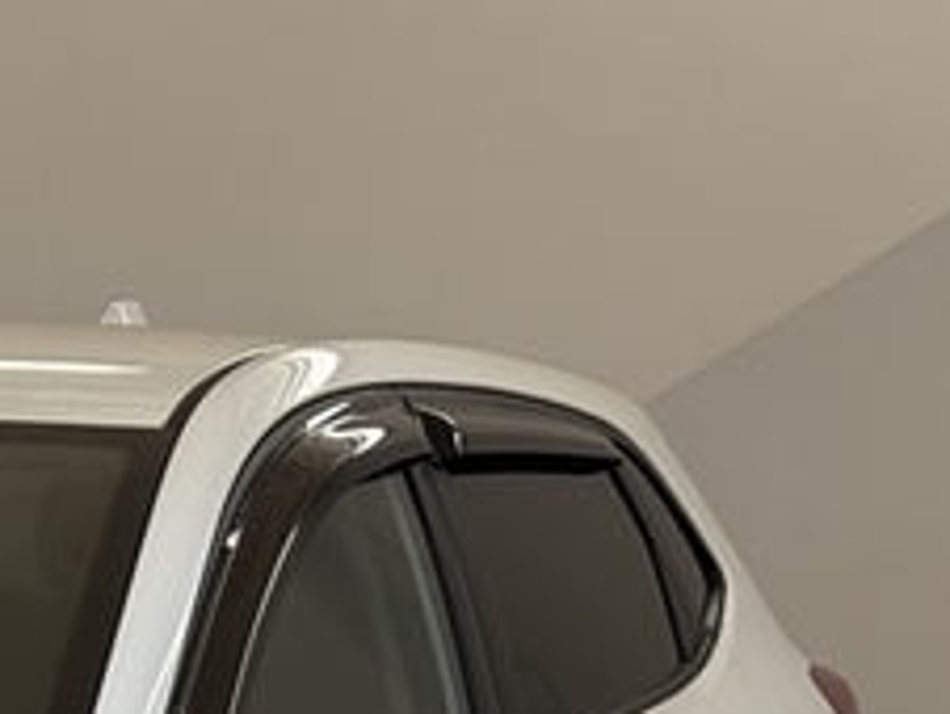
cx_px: -597
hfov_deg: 9.9
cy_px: 1182
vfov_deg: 7.6
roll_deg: -1.5
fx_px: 5247
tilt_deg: -9.9
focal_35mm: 191
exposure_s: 1/939
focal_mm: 6.76
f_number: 1.78
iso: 64
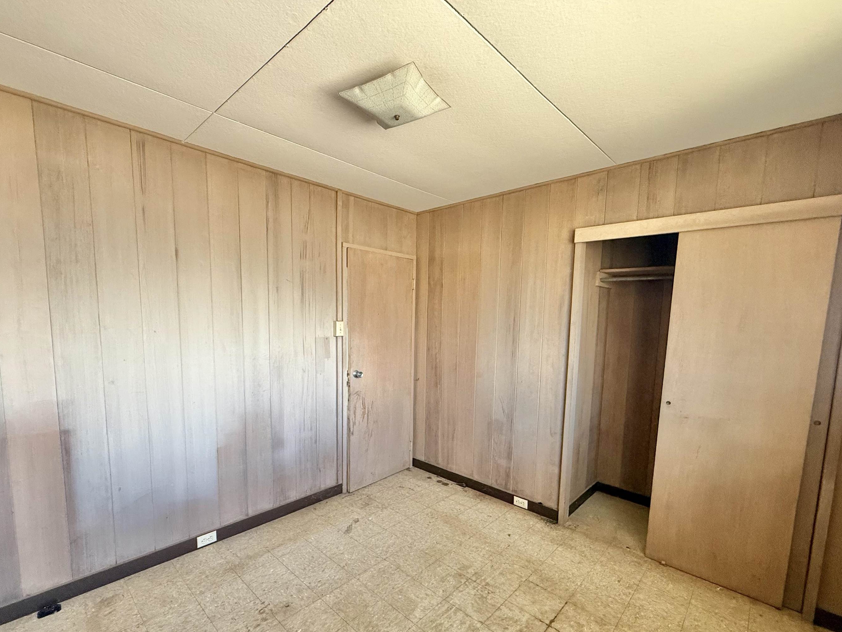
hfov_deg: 94.4
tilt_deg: -5.4
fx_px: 389
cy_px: 359
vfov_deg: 77.7
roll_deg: -0.5
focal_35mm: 16
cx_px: 403
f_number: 2.2
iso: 400
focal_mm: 2.22
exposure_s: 1/60
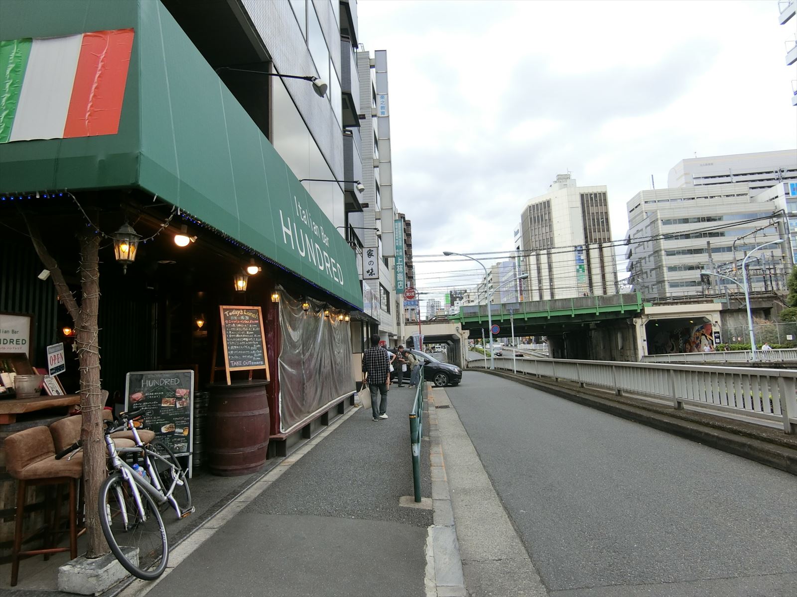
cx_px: 398
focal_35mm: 19
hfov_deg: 84.7
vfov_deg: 68.7
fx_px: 437
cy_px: 298
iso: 80
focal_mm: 4.06
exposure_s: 1/320
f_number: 2.7
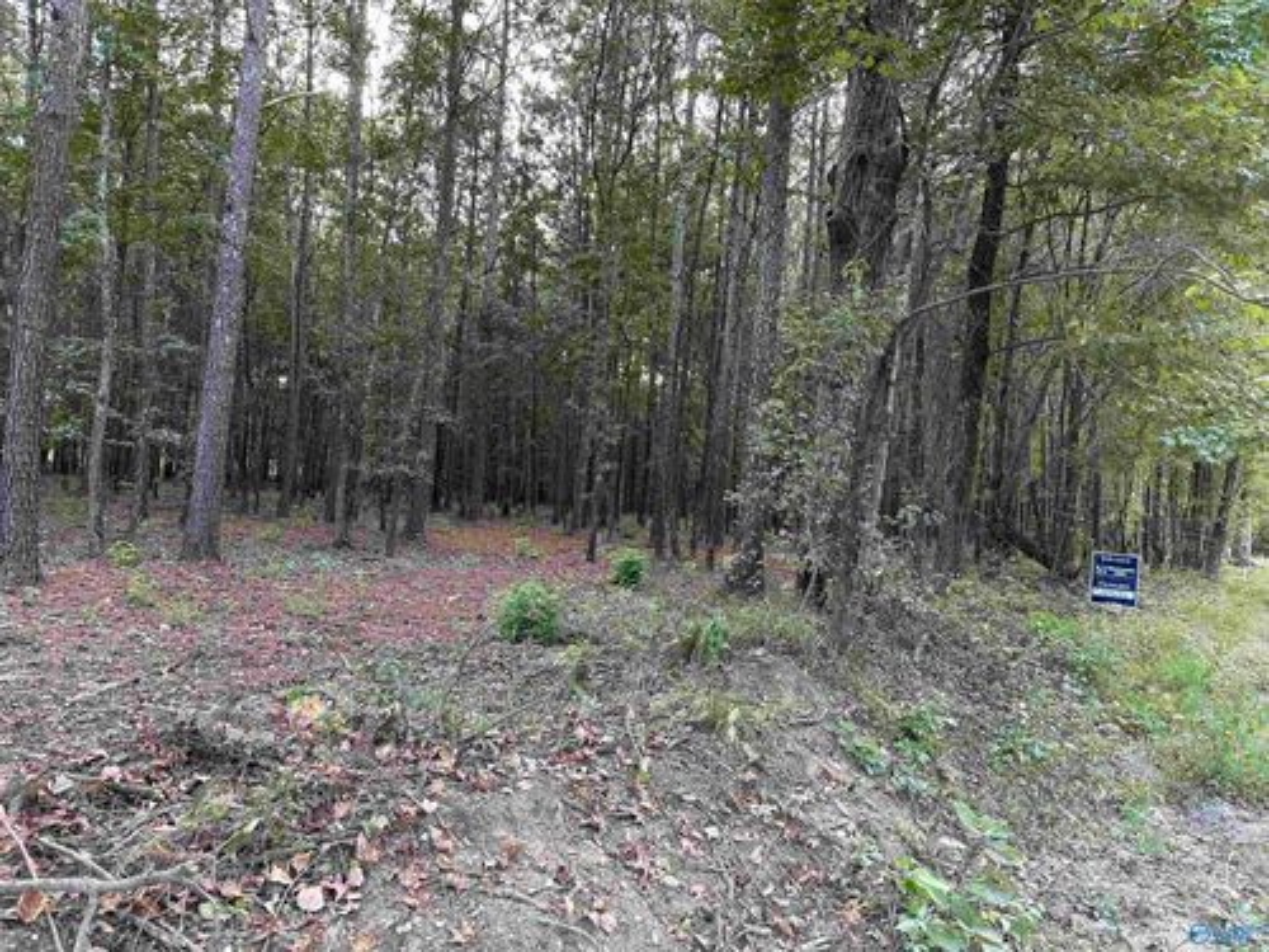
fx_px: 880
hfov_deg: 71.6
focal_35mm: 24
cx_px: 634
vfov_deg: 56.8
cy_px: 476
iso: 250
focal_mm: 6.86
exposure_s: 1/65
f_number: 1.78
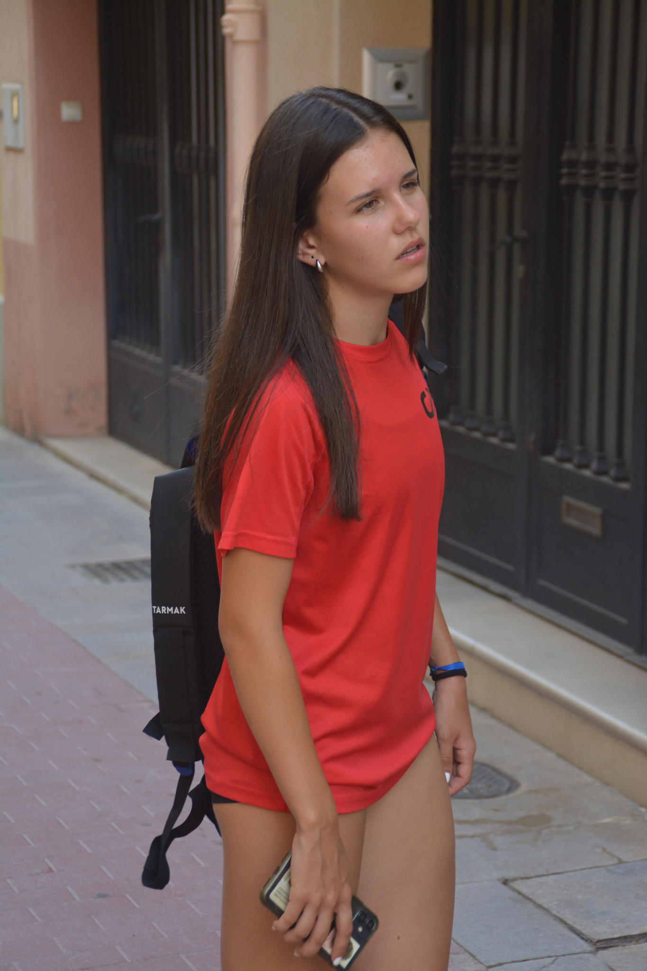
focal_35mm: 93
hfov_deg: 14.7
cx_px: 324
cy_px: 486
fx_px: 2507
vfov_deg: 21.9
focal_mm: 62
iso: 560
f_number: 5.3
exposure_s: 1/250
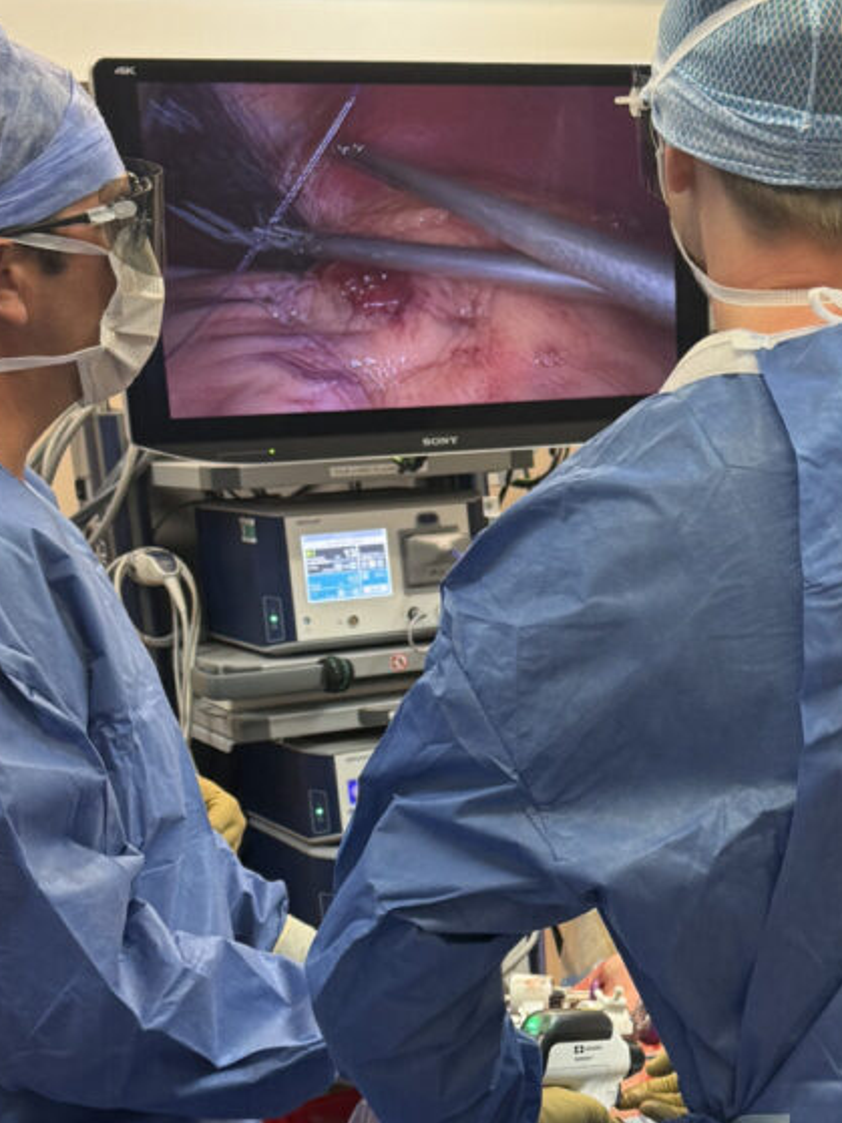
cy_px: 850
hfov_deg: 21.9
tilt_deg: -12.4
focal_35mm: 66
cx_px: 709
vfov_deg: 28.9
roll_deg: +3.4
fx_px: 2141
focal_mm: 6.76
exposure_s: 1/100
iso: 160
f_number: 1.78
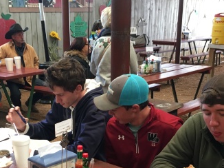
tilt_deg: -21.0
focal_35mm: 57
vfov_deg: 24.8
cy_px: 152
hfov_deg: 33.8
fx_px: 369
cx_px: 100
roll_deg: +0.4
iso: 80
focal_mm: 4.15
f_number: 2.2
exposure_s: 1/30
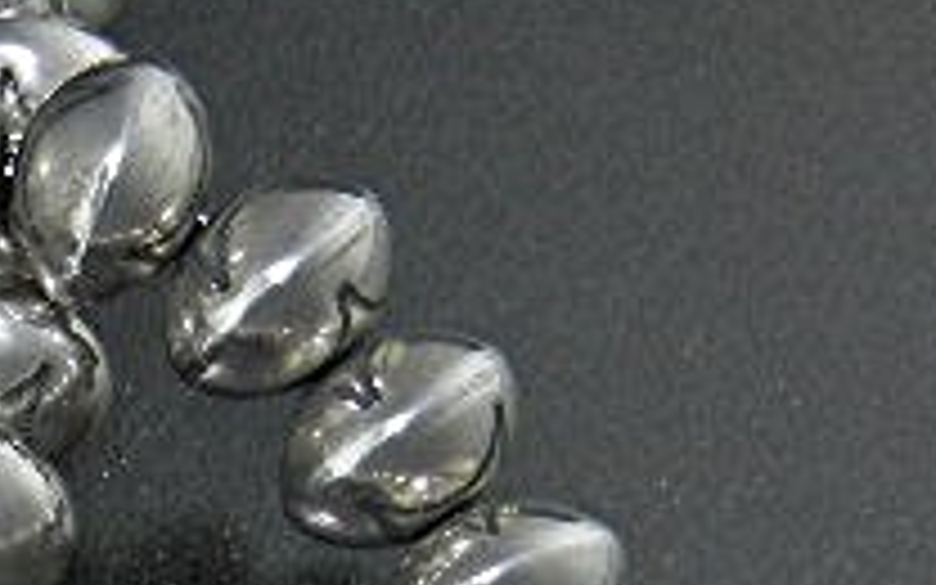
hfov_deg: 15.3
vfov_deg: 10.1
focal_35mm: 127
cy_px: 729
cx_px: -436
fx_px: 3240
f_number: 7.4
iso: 605
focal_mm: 7.1
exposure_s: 1/30
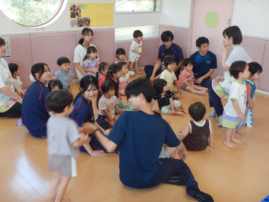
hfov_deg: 46.8
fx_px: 311
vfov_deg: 36.0
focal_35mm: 40
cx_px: 134
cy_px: 101
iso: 160
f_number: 4.2
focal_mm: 7.2
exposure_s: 1/30
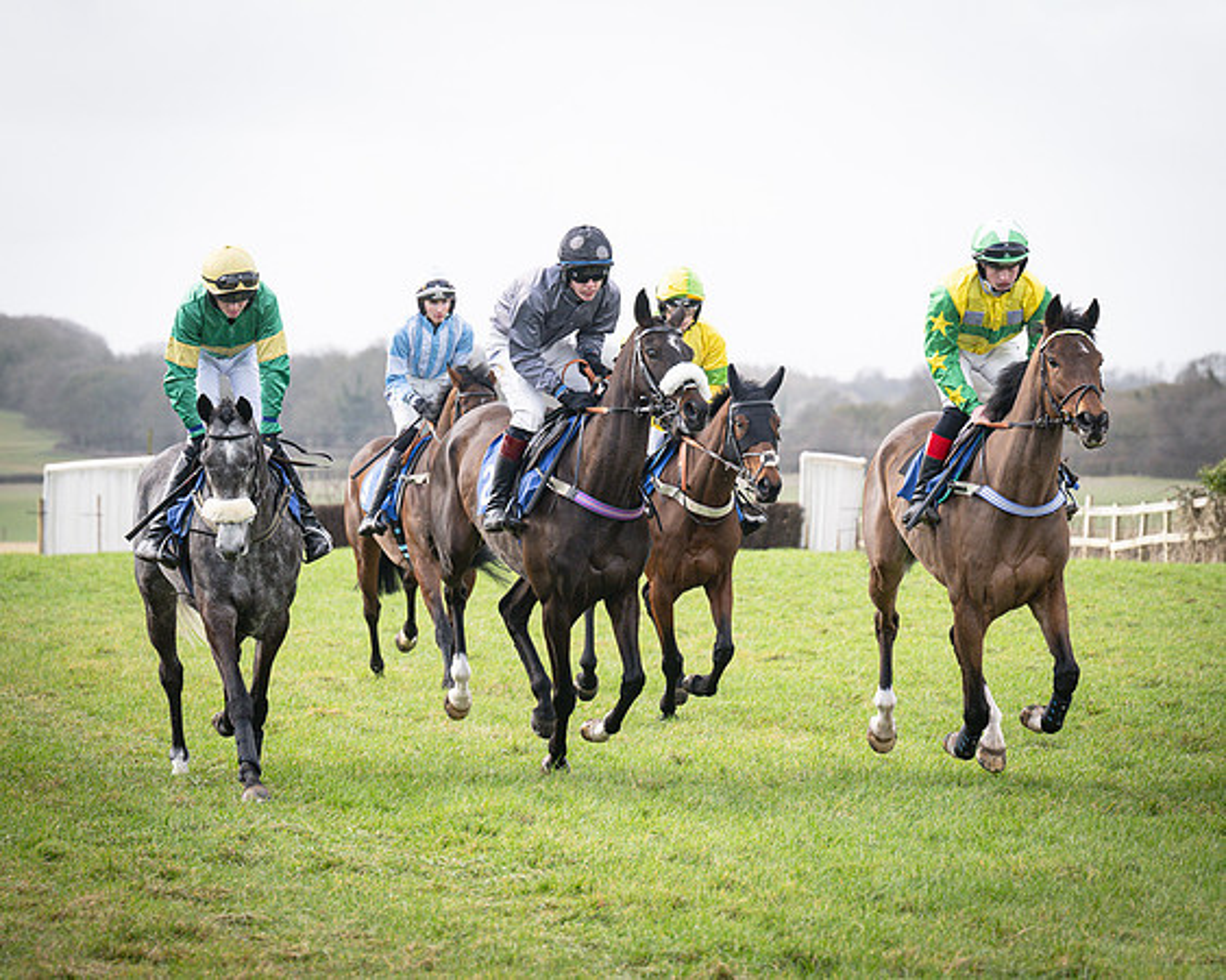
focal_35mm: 217
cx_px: 593
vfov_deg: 7.1
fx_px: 7888
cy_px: 396
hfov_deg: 8.9
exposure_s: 1/800
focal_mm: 135
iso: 400
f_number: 5
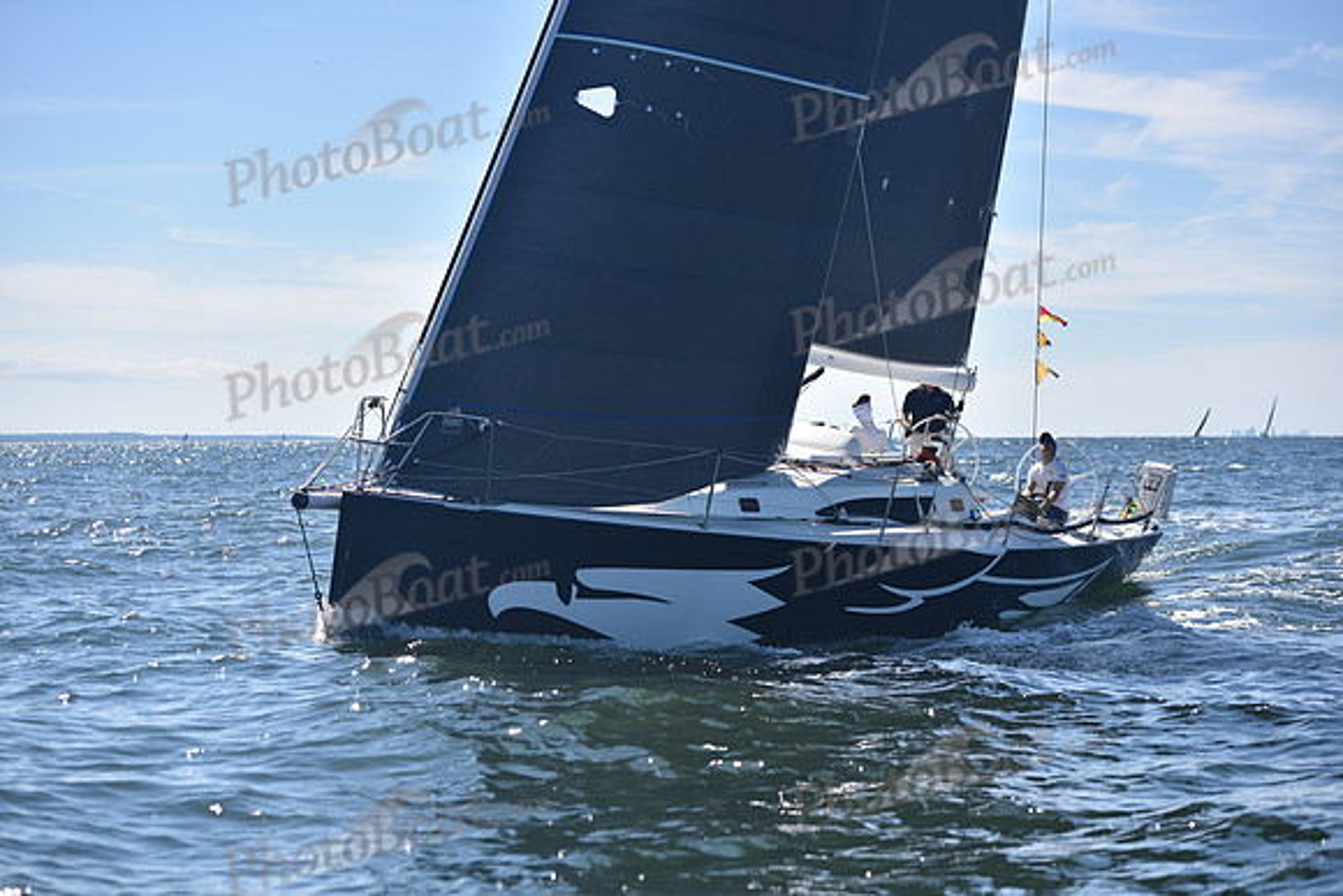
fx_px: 2612
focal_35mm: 70
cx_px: 672
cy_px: 448
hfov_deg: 28.8
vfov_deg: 19.5
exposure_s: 1/800
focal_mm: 70
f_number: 4
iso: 200
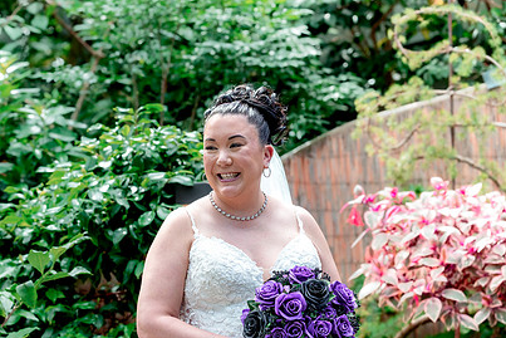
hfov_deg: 15.6
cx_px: 143
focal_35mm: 131
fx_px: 1842
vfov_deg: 10.5
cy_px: 221
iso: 640
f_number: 3.5
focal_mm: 91
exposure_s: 1/640
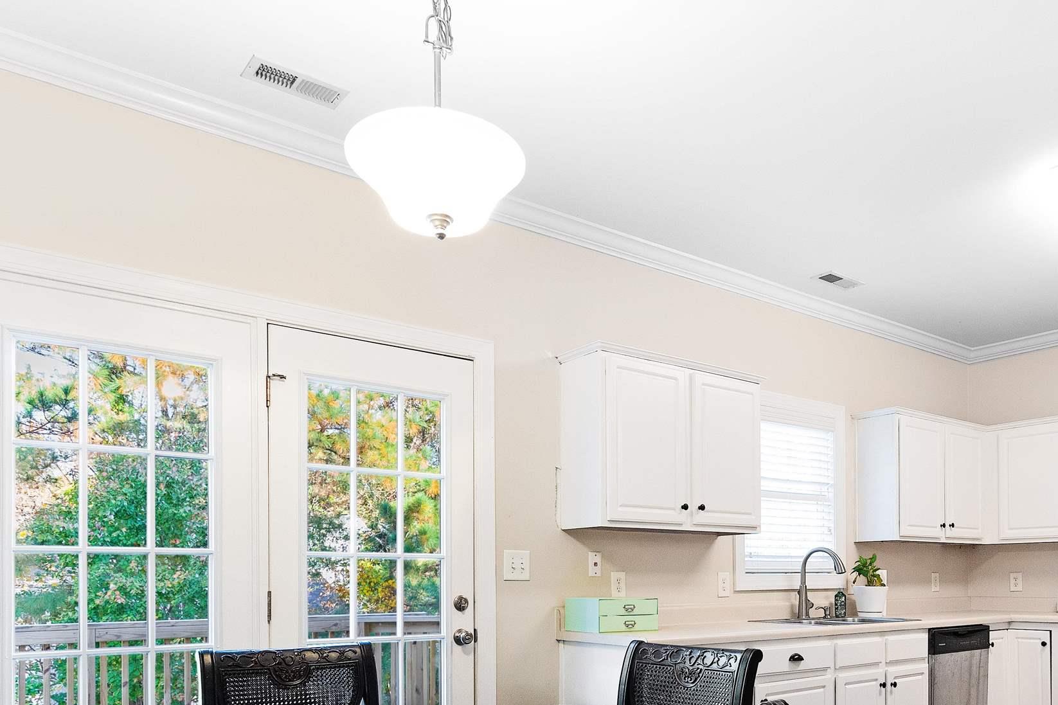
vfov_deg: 43.9
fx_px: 823
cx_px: 679
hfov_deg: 64.3
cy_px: 576
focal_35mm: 28
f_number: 7.1
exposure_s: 1/8
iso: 400
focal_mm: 10
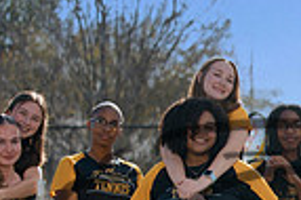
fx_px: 1938
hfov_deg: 8.6
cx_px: 474
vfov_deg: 5.8
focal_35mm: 232
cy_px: 319
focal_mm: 57
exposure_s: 1/8000
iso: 320
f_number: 2
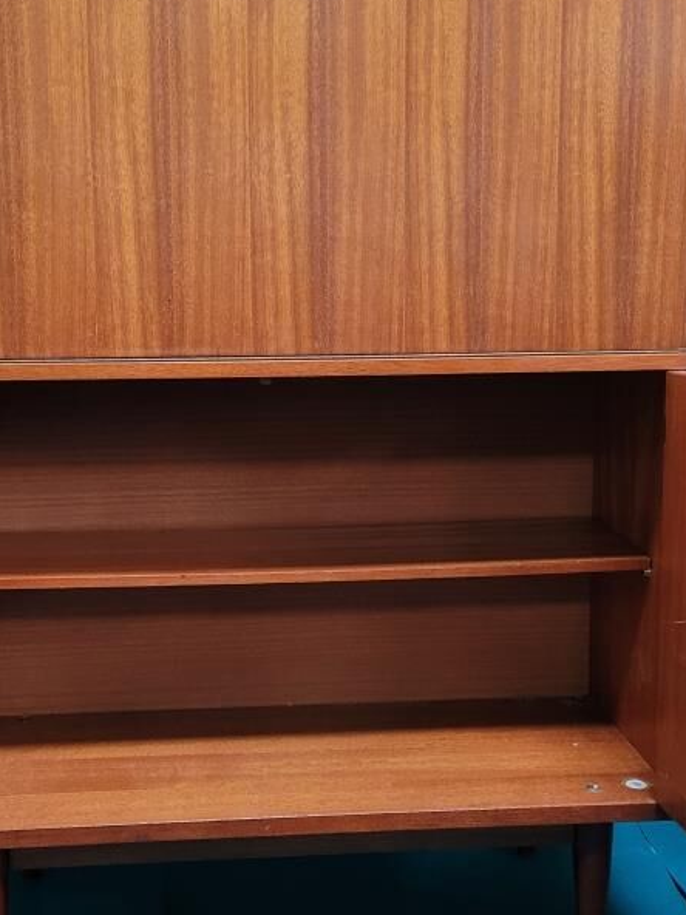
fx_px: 1189
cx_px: 295
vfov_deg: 42.0
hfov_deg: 32.1
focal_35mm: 45
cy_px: 397
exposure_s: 1/33
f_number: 1.8
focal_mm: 5.4
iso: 640
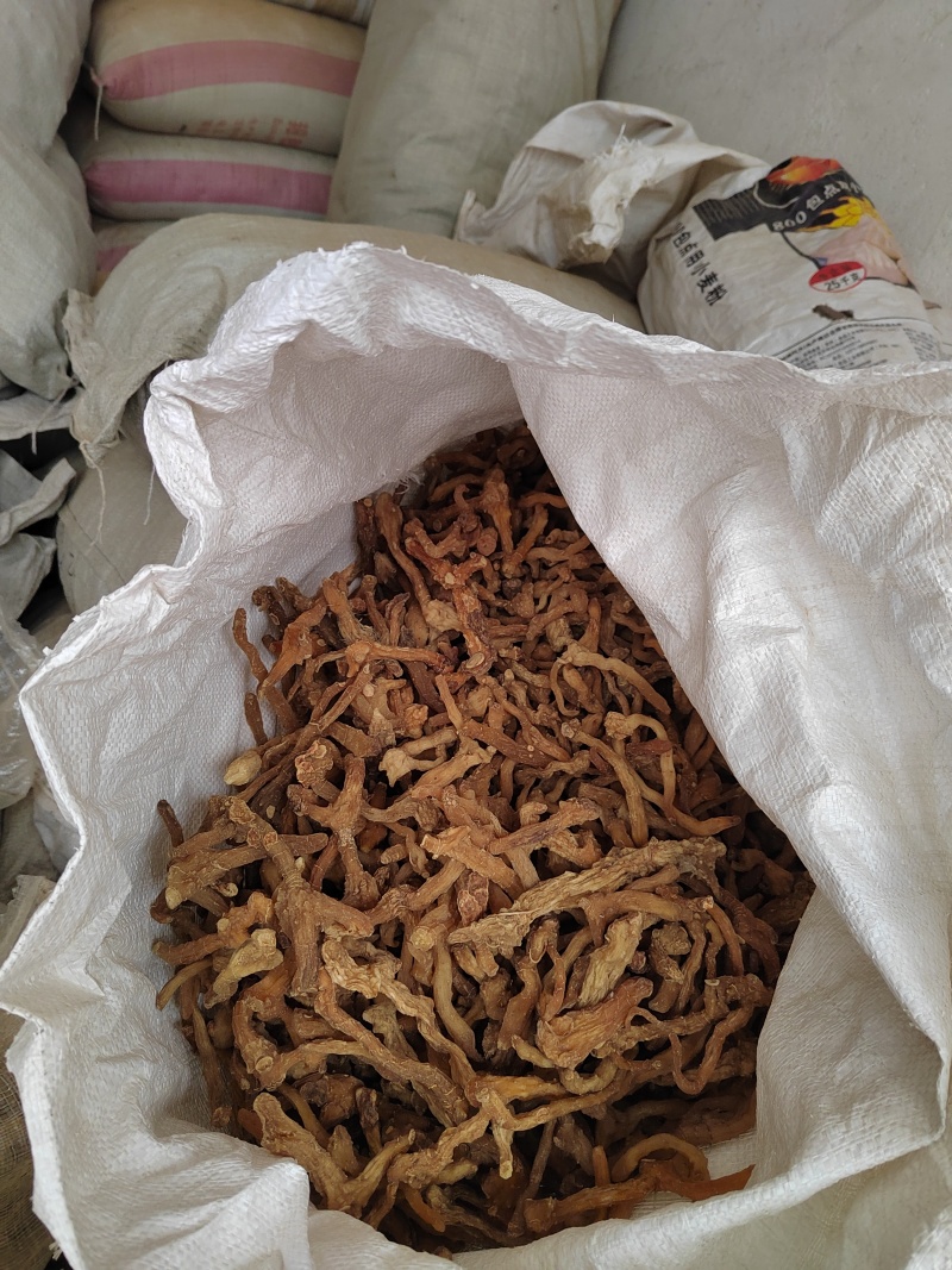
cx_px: 476
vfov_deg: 73.9
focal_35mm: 23
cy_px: 635
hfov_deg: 58.9
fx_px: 844
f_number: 1.9
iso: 1938
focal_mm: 5.52
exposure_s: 1/50
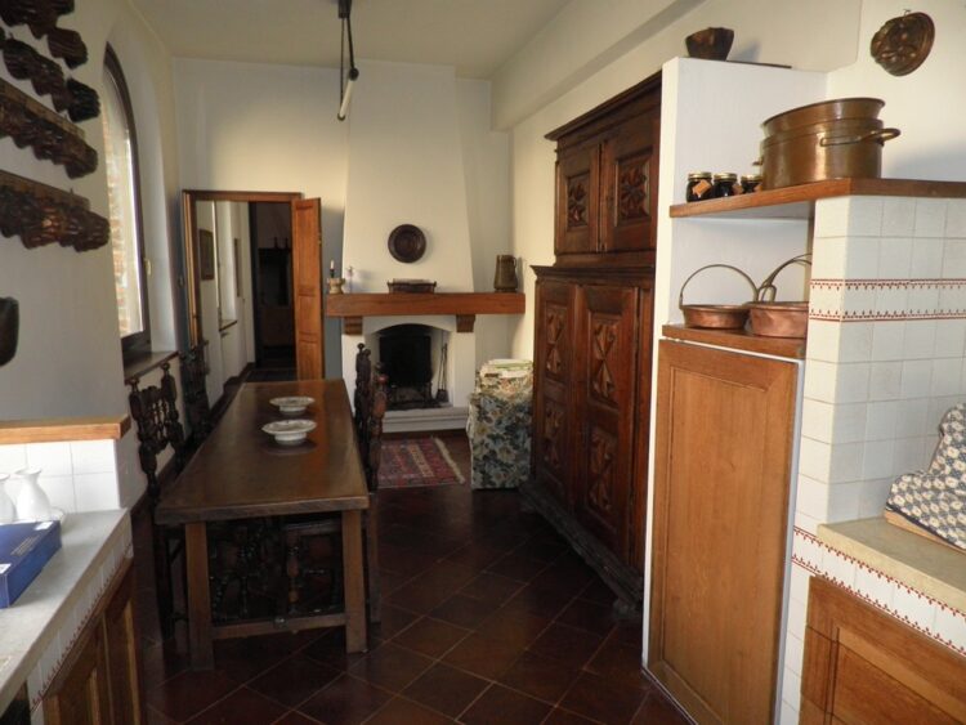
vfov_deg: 56.8
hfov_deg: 71.6
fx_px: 670
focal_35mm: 24
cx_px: 483
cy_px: 362
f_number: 3.3
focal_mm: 4.3
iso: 160
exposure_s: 1/30
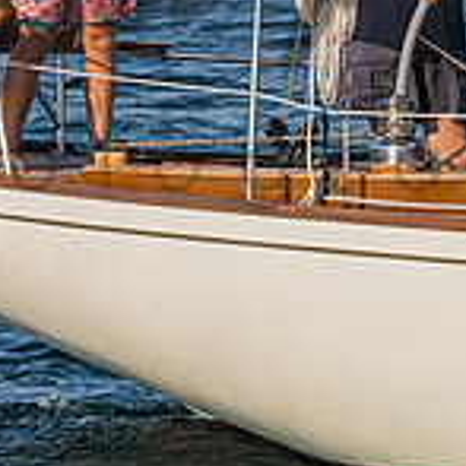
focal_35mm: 417
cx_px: 719
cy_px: -259
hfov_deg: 4.2
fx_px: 6351
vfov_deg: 4.2
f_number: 6.3
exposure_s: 1/1600
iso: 400
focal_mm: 93
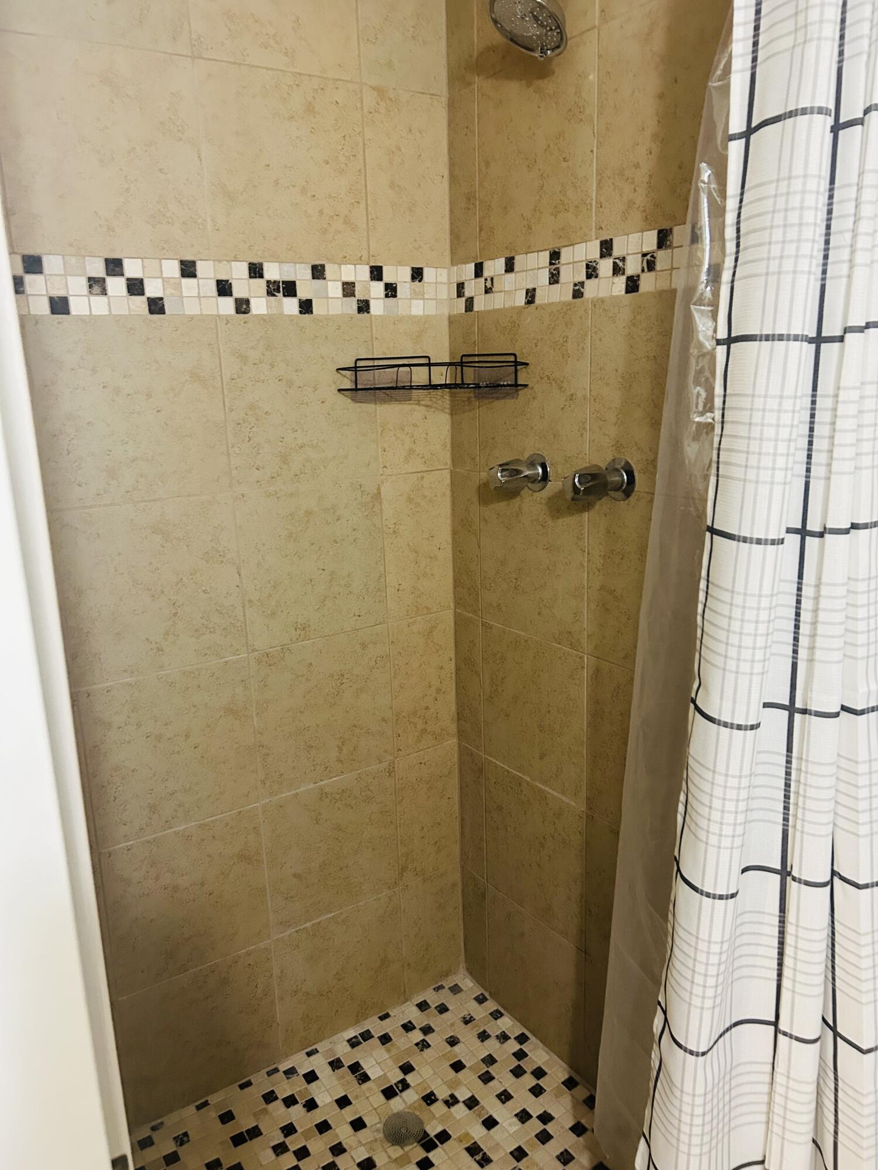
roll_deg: +2.0
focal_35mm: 26
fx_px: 879
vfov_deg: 67.3
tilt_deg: -12.0
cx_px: 439
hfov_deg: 53.1
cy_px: 585
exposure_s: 1/60
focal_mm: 5.7
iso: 400
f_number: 1.5
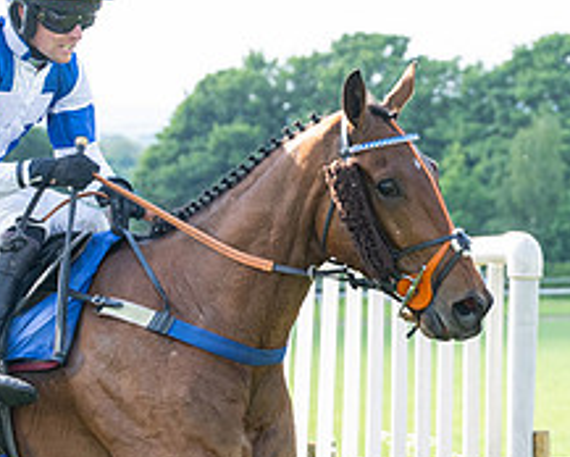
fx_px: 5217
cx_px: 51
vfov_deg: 5.0
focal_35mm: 309
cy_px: 409
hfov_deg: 6.2
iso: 400
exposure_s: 1/800
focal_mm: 70
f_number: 4
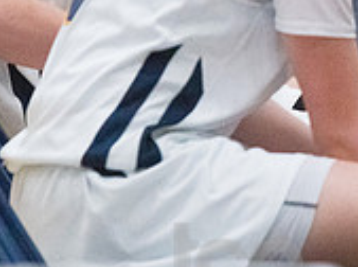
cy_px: 1
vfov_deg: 2.7
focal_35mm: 546
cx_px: 540
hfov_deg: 3.6
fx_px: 5635
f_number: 4.5
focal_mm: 165
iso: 10000
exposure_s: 1/1600
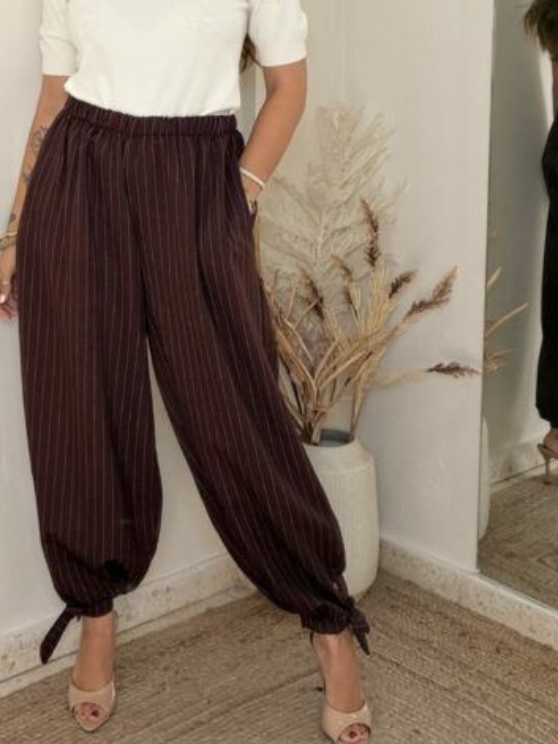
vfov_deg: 36.1
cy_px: 136
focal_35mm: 51
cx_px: 166
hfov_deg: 28.3
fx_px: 1097
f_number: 1.9
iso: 80
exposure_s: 1/60
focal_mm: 2.71
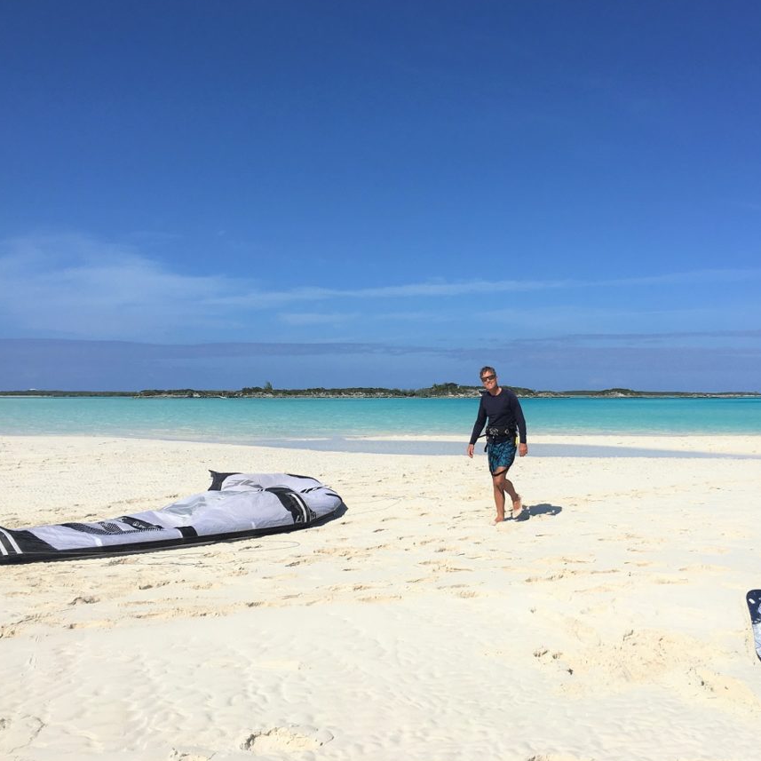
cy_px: 378
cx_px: 455
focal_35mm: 35
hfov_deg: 47.0
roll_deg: -0.7
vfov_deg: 47.2
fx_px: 871
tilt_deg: +2.1
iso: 25
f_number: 2.2
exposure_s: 1/4274
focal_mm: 4.15
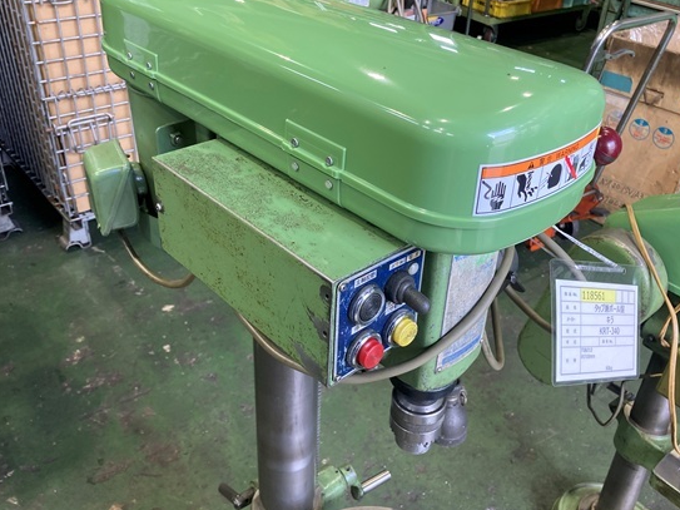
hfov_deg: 55.4
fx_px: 648
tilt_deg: -31.0
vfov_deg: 42.9
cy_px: 227
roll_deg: -4.5
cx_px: 334
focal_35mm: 33
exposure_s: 1/63
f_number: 1.8
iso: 80
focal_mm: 3.99
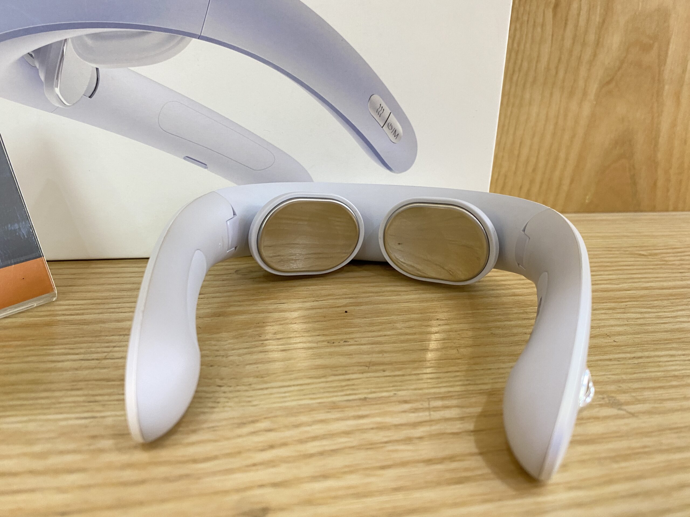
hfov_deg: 67.3
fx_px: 518
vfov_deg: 53.1
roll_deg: -3.0
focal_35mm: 26
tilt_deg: -19.2
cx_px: 345
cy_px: 258
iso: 125
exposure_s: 1/61
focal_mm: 4.25
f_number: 1.8
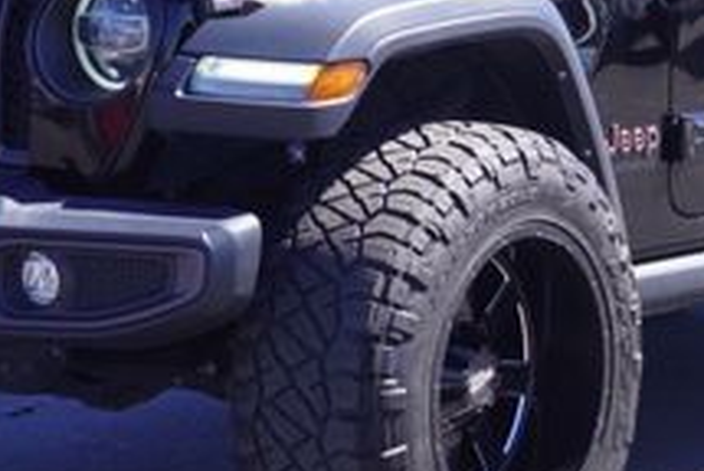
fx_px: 3241
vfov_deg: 8.3
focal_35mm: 165
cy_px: 144
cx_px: 432
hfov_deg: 12.4
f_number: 8
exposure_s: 1/100
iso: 100
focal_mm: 37
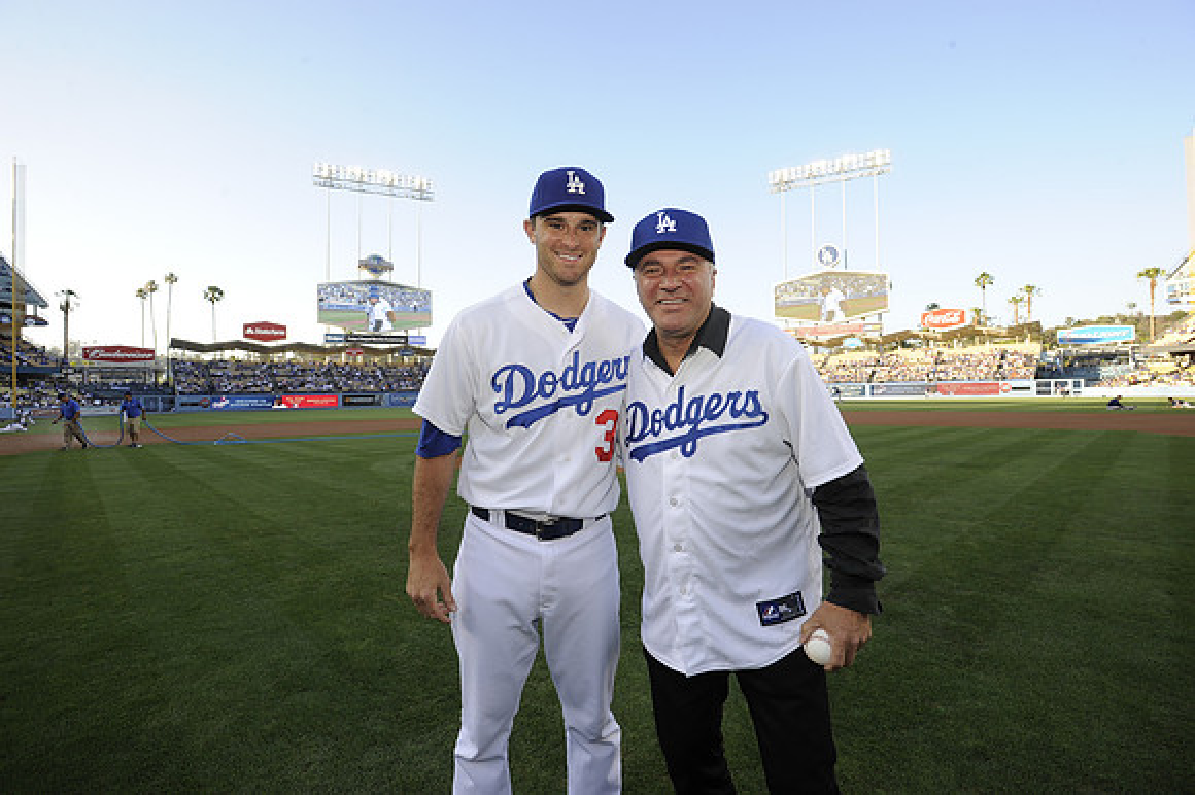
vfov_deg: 53.1
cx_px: 598
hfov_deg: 73.8
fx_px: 796
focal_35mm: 24
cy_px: 398
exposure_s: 1/250
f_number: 7.1
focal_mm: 24
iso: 500
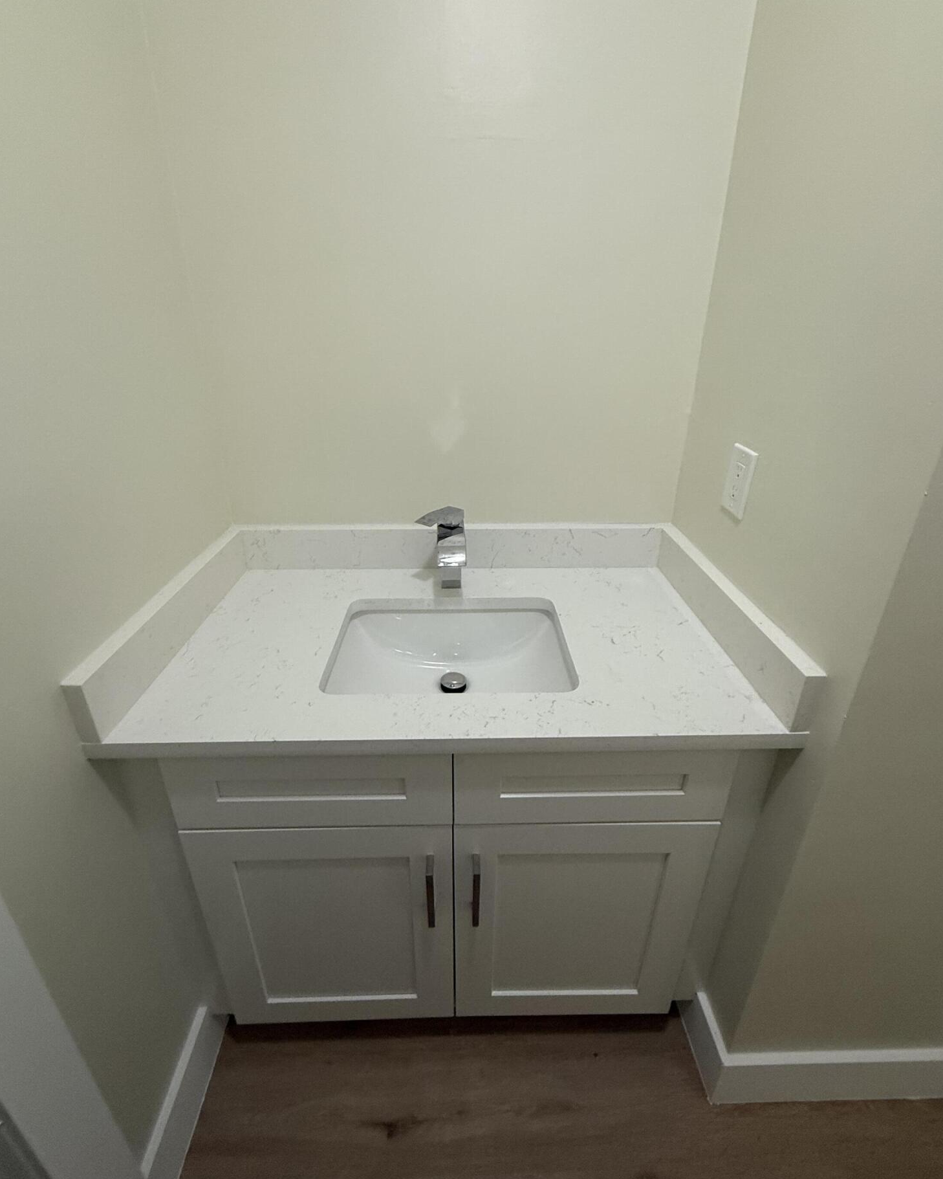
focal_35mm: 15
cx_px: 473
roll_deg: -0.7
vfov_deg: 96.6
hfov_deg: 84.0
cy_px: 538
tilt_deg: -21.4
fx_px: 523
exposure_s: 1/60
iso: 320
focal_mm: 2.22
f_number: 2.2
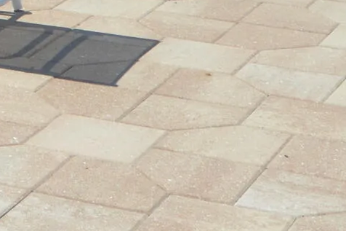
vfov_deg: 7.2
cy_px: -471
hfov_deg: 11.1
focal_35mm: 170
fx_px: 1633
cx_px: -332
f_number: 9
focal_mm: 18
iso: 100
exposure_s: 1/320
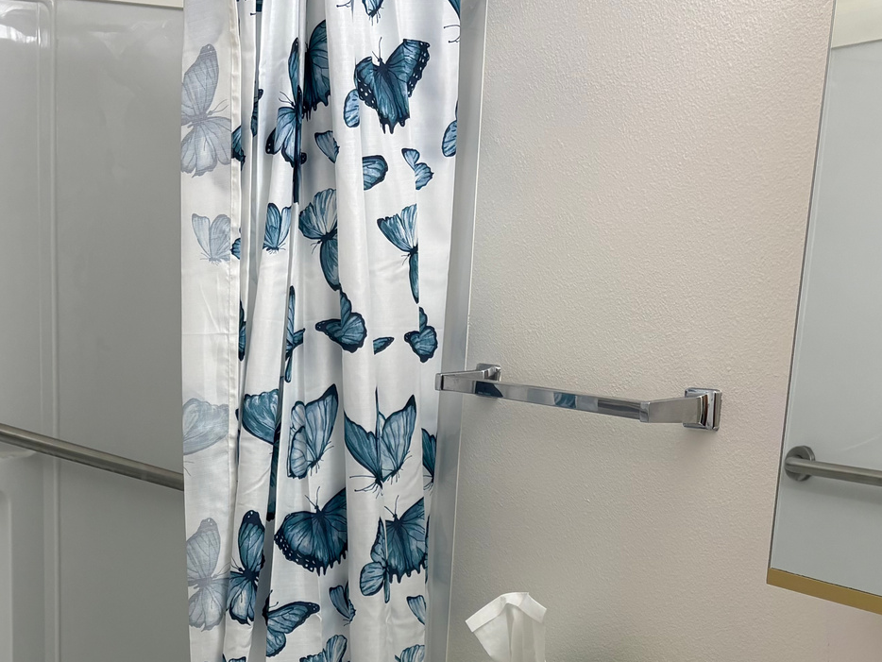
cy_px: 646
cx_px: 212
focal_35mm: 57
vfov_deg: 24.6
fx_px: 1453
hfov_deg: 33.1
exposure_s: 1/120
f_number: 1.6
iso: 80
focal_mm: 5.96
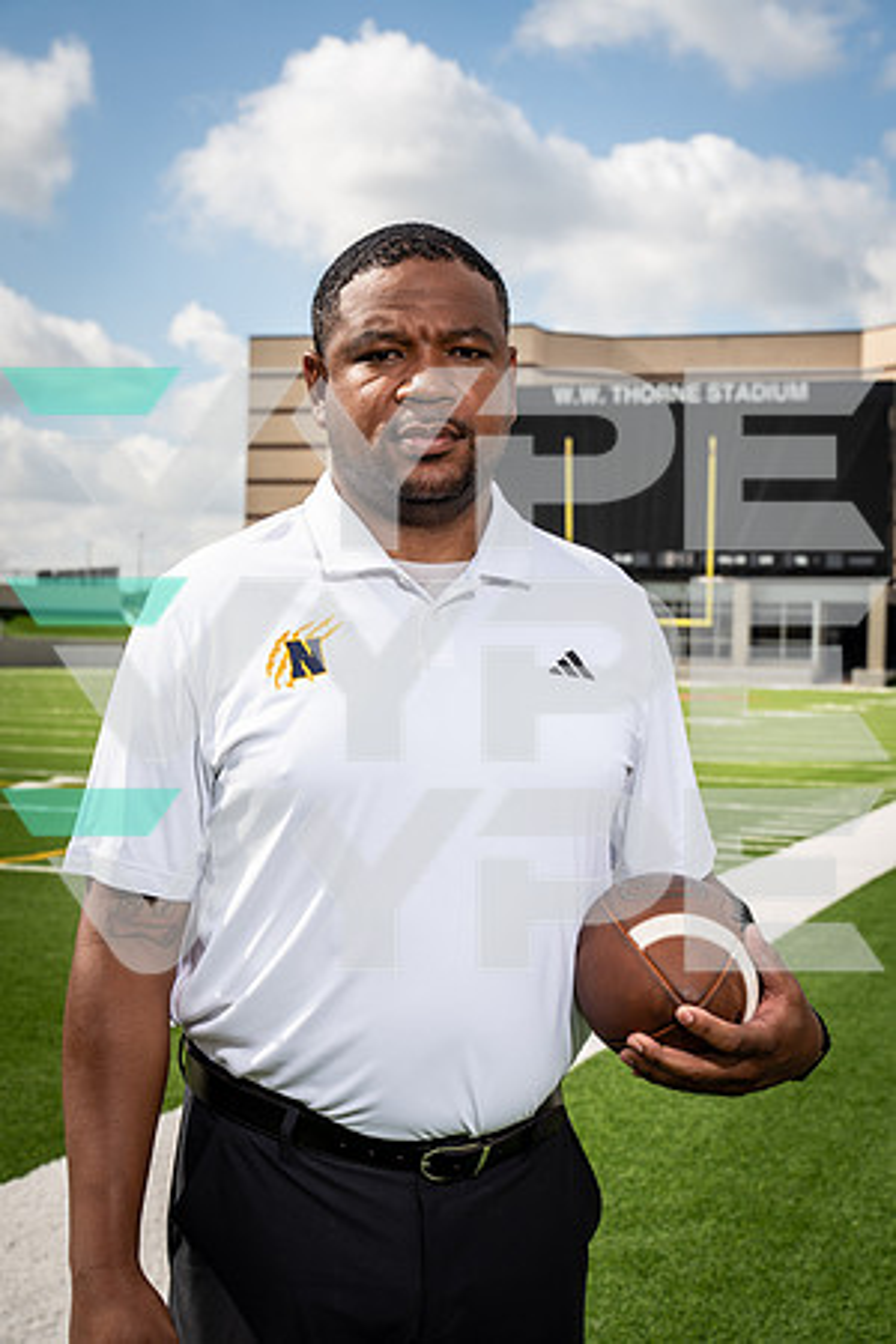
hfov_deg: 22.3
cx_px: 448
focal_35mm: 61
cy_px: 672
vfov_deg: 32.9
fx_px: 2277
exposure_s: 1/250
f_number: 8
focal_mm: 61
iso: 125
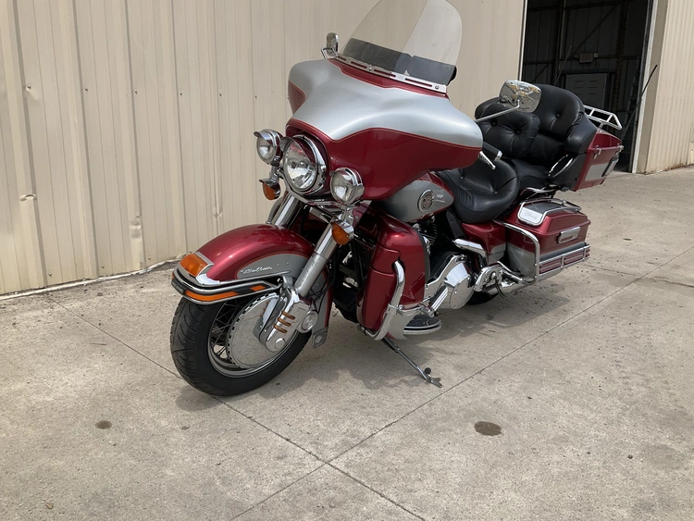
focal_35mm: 29
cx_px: 347
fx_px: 582
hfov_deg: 61.6
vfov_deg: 48.3
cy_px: 260
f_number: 1.8
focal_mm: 3
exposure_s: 1/1534
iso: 25
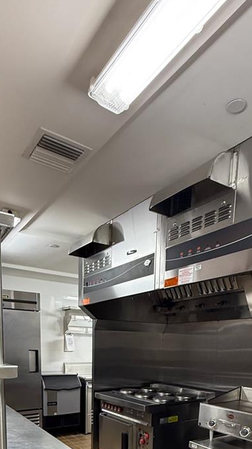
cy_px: 395
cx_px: 112
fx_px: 321
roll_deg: -1.4
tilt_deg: -8.8
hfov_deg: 42.8
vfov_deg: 60.4
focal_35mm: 27
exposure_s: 1/60
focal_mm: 2.22
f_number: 2.2
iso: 250
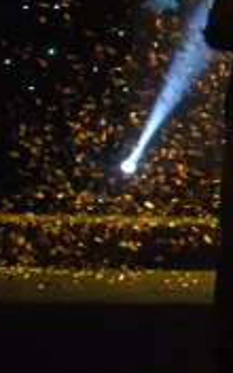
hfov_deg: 11.4
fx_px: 955
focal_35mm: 94
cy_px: -23
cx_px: 570
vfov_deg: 21.1
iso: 400
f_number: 7.1
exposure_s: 1/15
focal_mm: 18
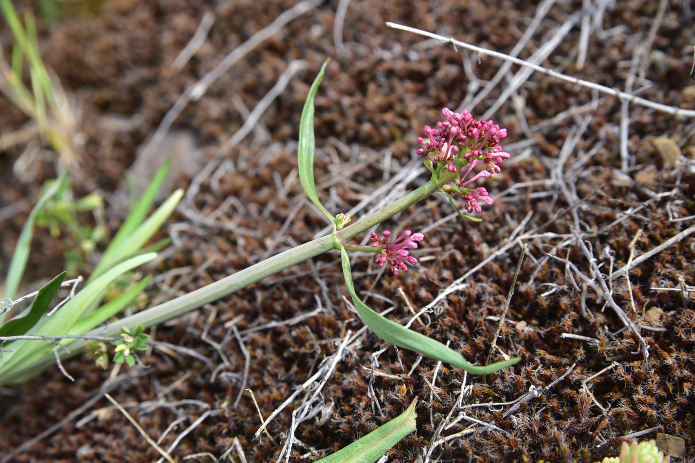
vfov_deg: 27.0
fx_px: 965
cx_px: 348
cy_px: 232
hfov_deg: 39.6
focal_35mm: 50
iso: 125
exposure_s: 1/125
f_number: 9
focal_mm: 50
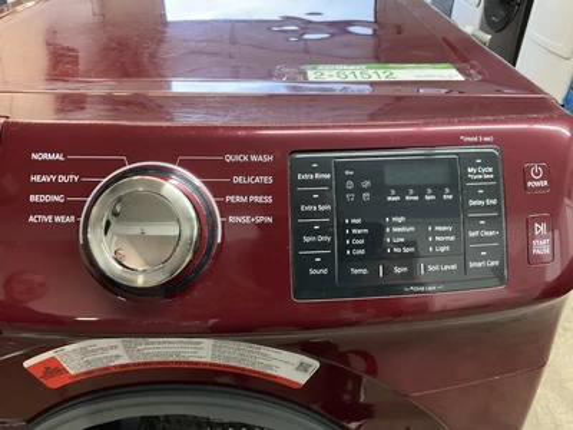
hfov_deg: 61.7
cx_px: 286
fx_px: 480
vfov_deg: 48.2
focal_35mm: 29
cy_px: 215
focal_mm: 3
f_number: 1.8
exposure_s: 1/30
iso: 500
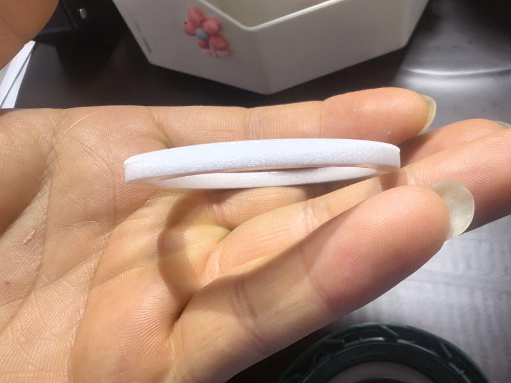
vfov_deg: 51.4
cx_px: 256
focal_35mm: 27
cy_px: 192
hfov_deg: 65.3
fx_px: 399
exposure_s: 1/33.3
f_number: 2.2
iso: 320
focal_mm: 1.95
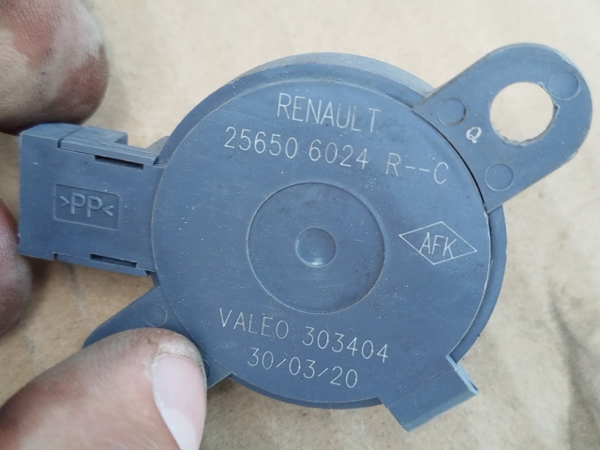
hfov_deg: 39.7
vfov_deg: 30.3
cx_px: 300
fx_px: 832
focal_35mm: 48
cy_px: 225
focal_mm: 5.31
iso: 64
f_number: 1.7
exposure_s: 1/50
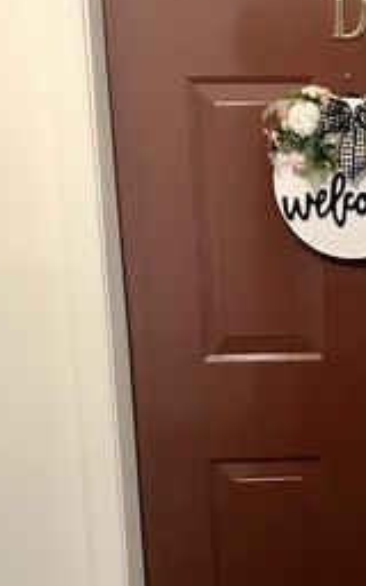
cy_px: 353
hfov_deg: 21.6
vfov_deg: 35.0
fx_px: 926
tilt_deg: -14.8
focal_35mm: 58
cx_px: 365
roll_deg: +1.0
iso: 80
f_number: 1.8
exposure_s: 1/15
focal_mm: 3.99
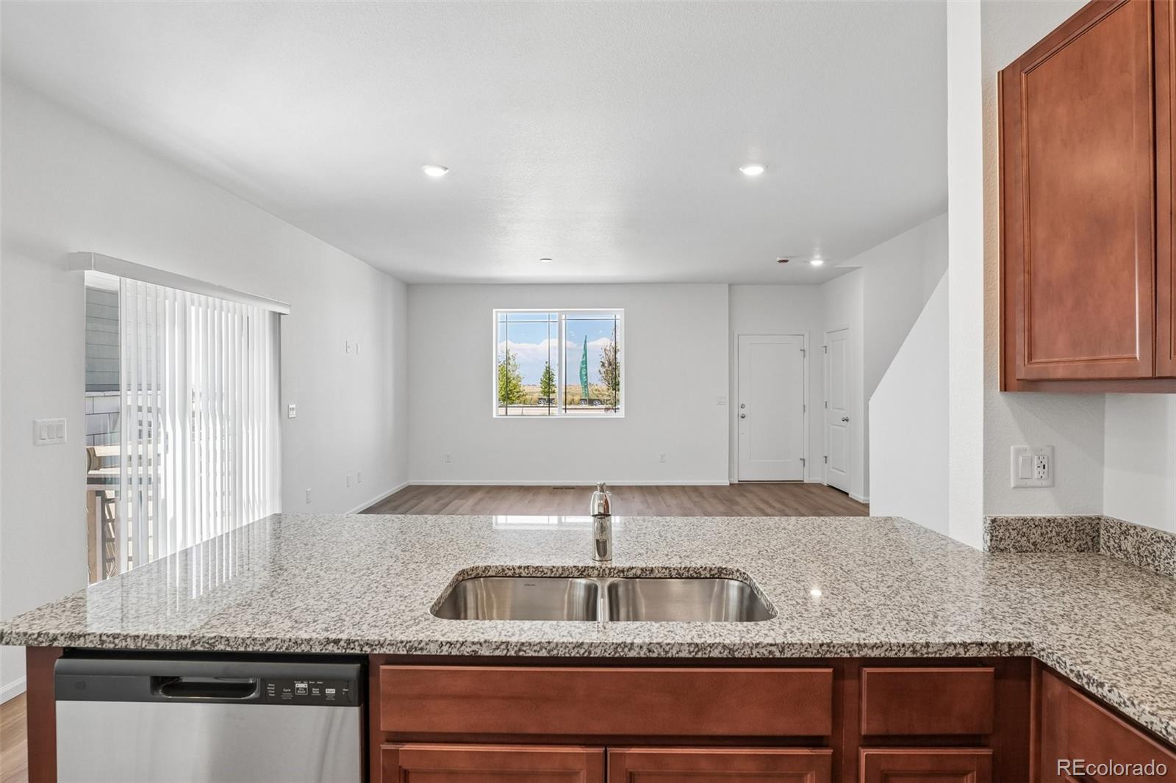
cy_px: 392
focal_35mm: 18
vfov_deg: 67.4
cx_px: 588
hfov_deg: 90.0
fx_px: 588
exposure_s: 1/30
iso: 160
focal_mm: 12
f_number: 8
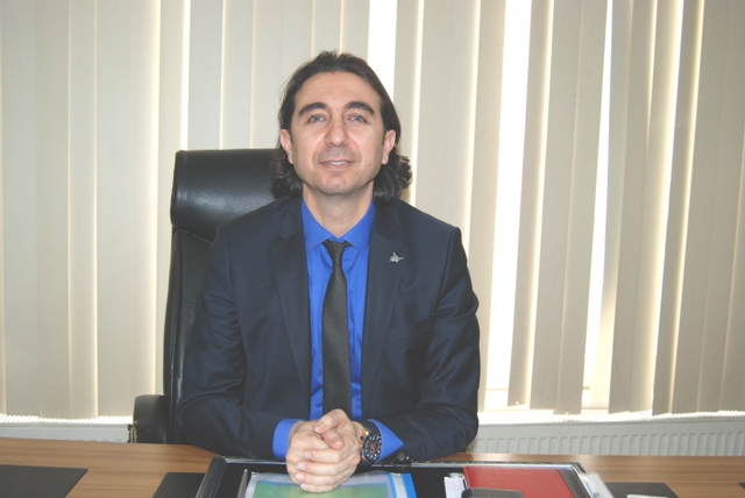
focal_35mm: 39
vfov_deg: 34.3
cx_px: 372
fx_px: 808
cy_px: 249
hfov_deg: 49.5
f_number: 4.2
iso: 400
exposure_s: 1/60
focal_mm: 26
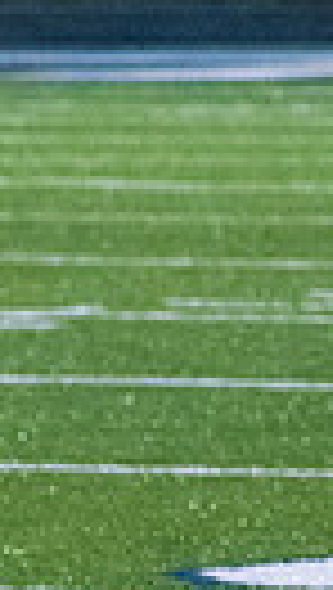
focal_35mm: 847
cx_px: 1197
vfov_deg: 2.5
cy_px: 324
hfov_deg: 1.4
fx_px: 13253
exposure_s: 1/1250
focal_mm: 122
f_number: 4.5
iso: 6400
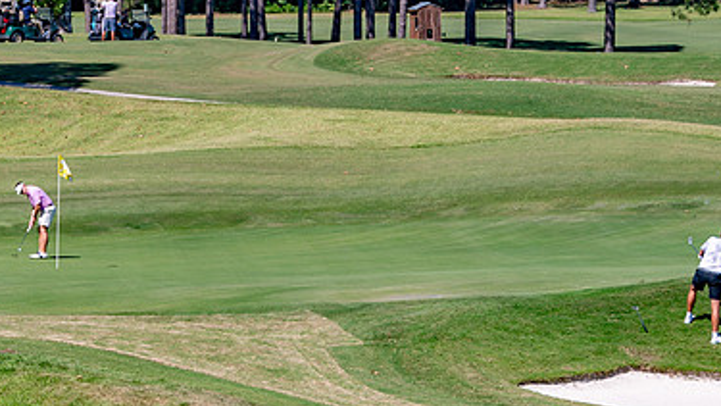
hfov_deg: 7.4
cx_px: 250
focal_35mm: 291
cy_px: 295
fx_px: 5564
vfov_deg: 4.2
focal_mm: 125
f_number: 2.8
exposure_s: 1/2500
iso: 100
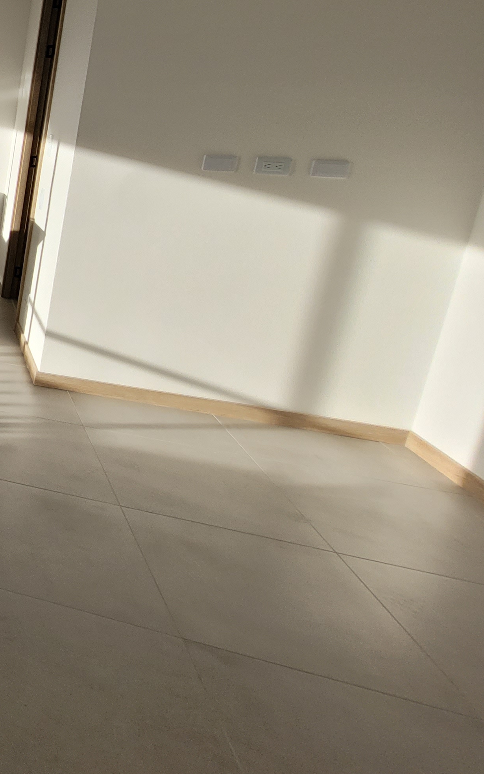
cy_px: 223
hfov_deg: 26.1
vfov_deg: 63.7
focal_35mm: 28
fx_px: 591
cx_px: -299
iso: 40
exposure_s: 1/748
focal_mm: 1.74
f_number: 2.2
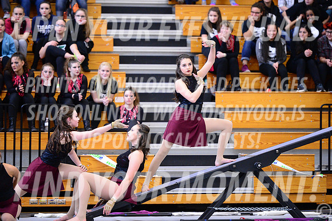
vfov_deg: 7.4
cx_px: 166
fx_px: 1705
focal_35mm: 185
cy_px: 110
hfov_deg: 11.1
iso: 6400
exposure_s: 1/320
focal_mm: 185
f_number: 2.8
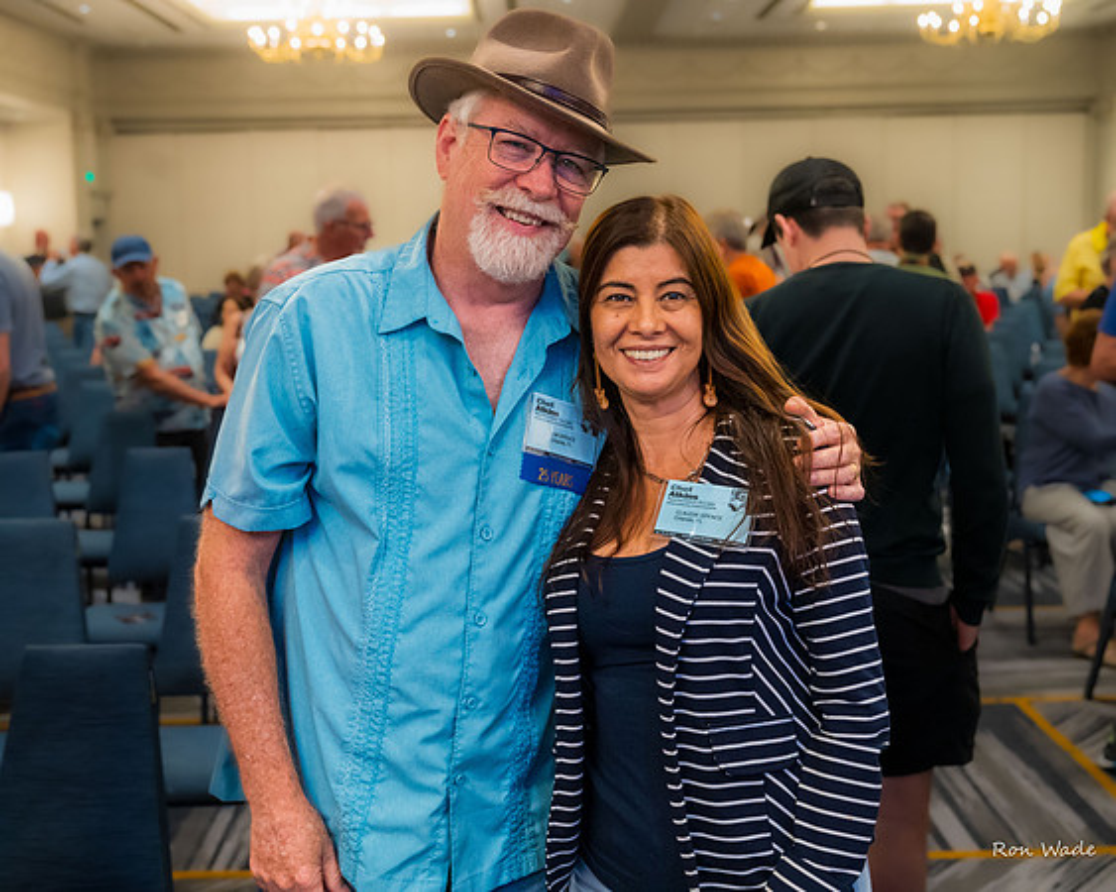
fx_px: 1376
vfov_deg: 35.9
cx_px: 558
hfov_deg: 44.2
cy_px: 446
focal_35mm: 42
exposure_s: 1/160
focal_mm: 37
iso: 5000
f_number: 4
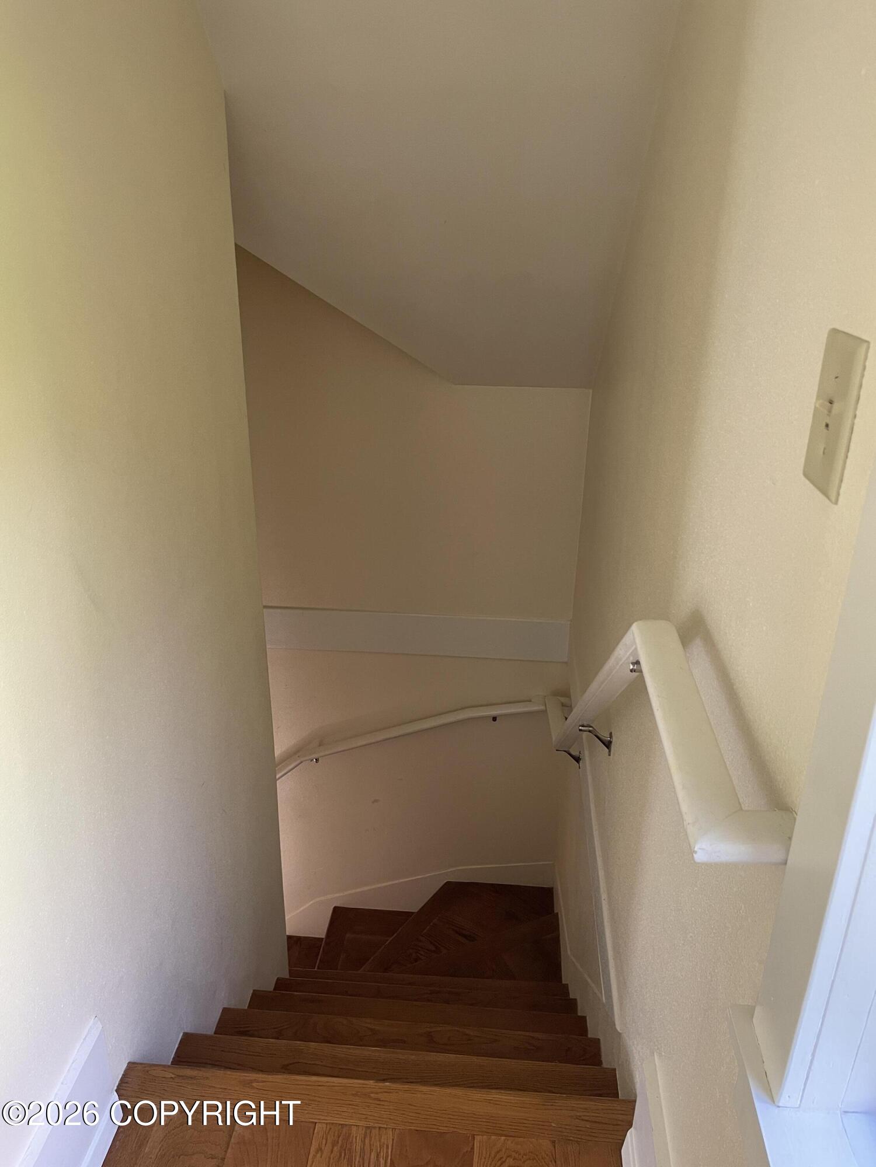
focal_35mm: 26
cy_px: 584
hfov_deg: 53.1
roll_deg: -0.9
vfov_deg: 67.3
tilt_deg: -22.8
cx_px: 438
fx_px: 877
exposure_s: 1/75
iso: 125
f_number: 1.6
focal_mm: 4.2
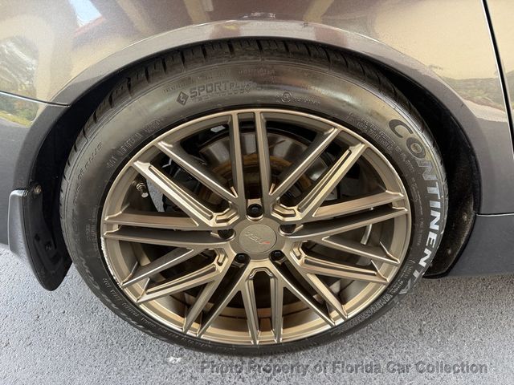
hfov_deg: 71.6
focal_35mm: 24
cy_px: 192
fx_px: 356
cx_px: 257
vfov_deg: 56.8
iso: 200
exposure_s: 1/91
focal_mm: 6.76
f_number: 1.78
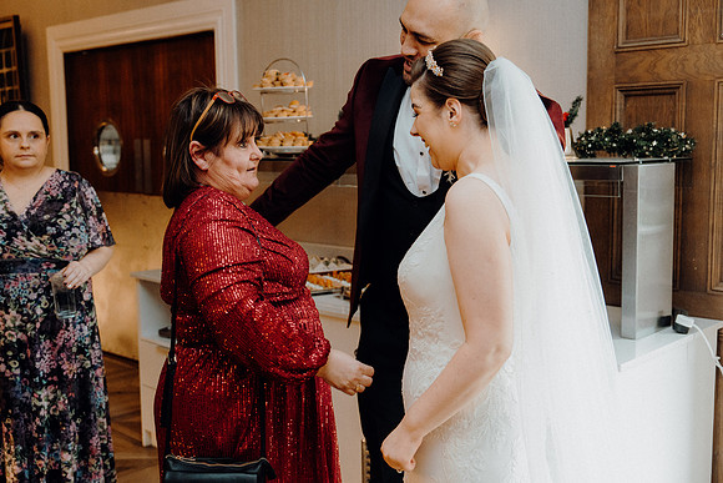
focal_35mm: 42
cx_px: 362
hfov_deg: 46.4
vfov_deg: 31.9
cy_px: 242
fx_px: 844
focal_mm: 42
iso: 2500
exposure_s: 1/160
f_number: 3.5
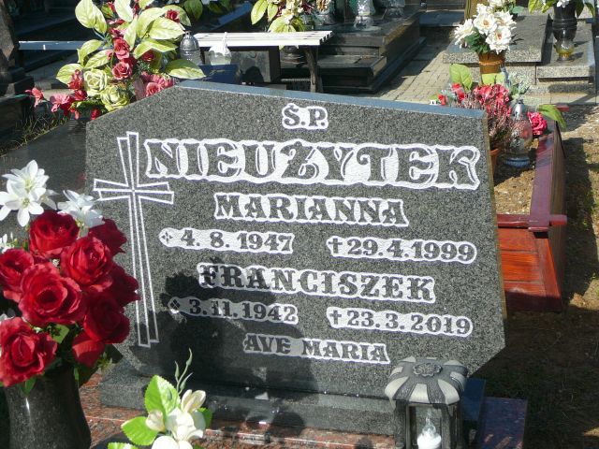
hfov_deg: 34.9
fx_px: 952
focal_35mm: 55
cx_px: 300
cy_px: 224
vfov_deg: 26.6
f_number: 3.5
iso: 80
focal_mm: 8.2
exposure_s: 1/800
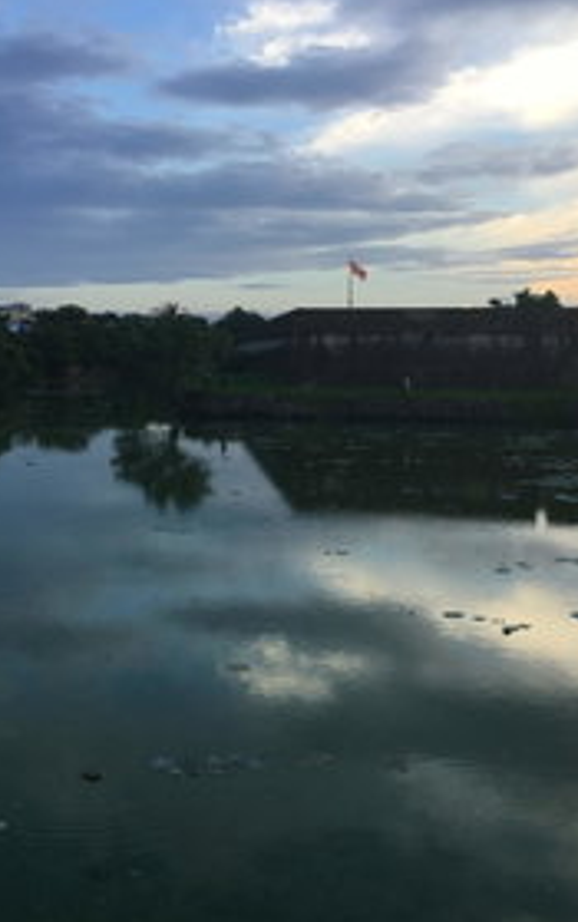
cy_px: 449
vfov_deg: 45.2
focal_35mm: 44
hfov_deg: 29.1
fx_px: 1106
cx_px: 370
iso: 25
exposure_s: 1/100
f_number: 2.2
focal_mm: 4.15
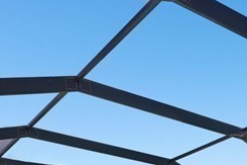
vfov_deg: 17.5
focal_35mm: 62
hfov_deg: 28.2
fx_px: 425
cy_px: 301
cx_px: 298
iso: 50
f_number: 8
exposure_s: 1/125
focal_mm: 14
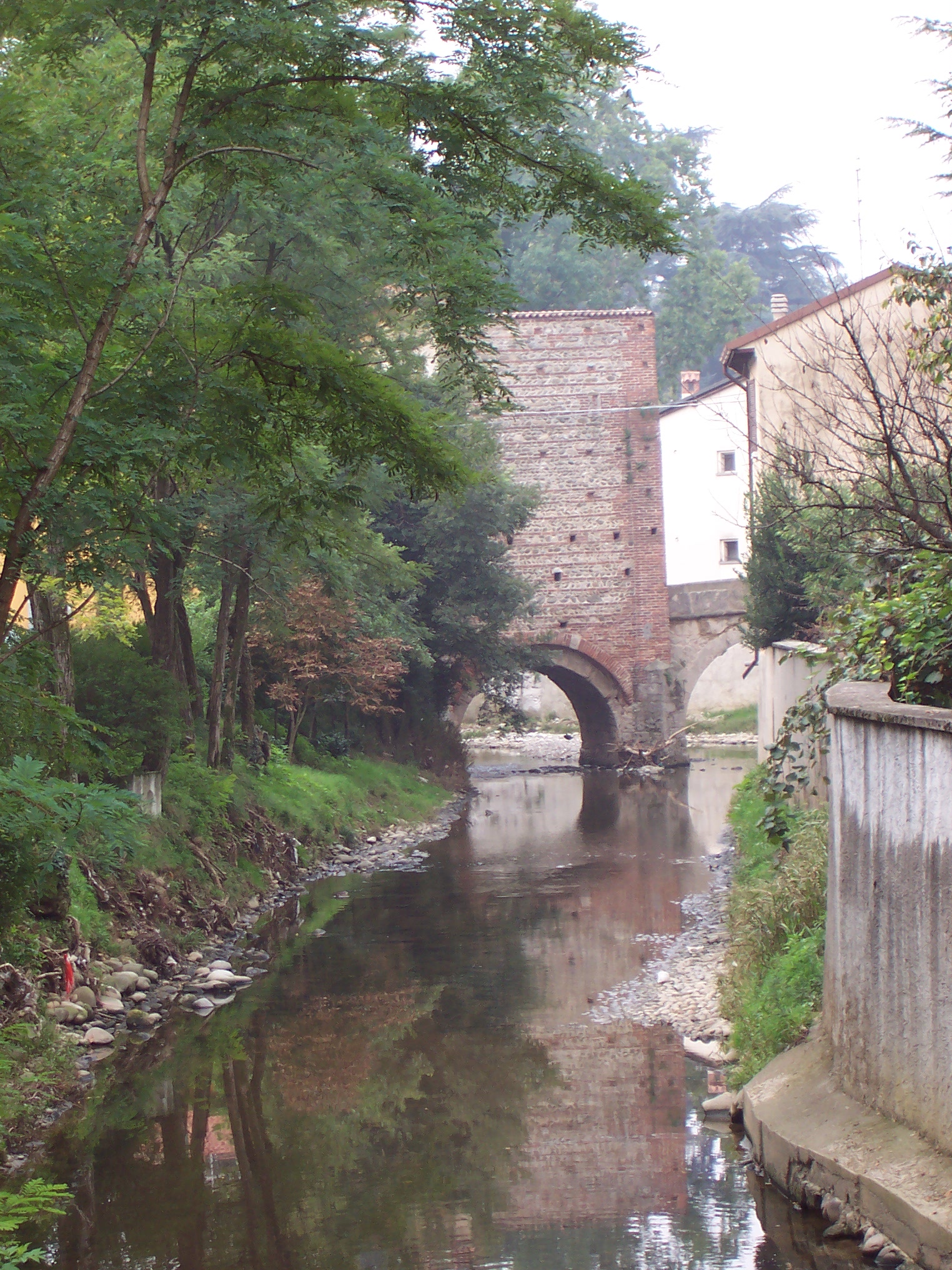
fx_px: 4070
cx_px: 476
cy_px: 635
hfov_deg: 13.3
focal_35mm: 111
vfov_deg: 17.7
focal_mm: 16.8
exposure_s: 1/90
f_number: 4.8
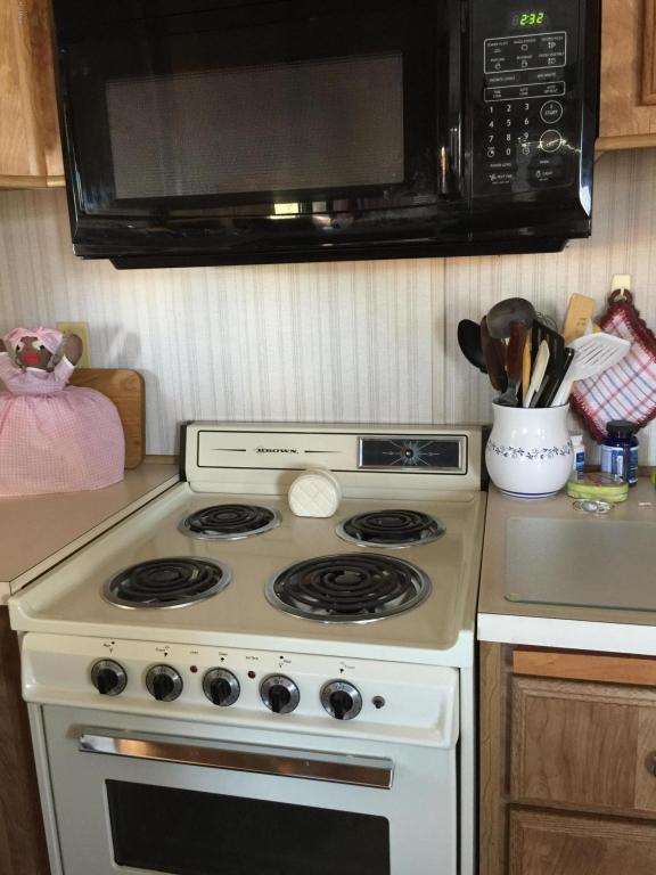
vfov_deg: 61.7
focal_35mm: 29
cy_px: 438
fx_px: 733
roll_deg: +2.0
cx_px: 328
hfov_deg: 48.2
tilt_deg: -12.8
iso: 100
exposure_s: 1/15
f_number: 2.2
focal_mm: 4.15
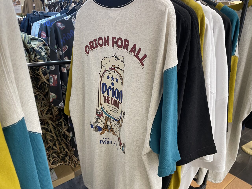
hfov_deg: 67.3
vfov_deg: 53.1
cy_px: 94
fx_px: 189
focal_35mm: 26
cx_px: 126
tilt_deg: -19.0
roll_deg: -2.8
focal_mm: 4.2
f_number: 1.6
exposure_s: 1/50
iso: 80
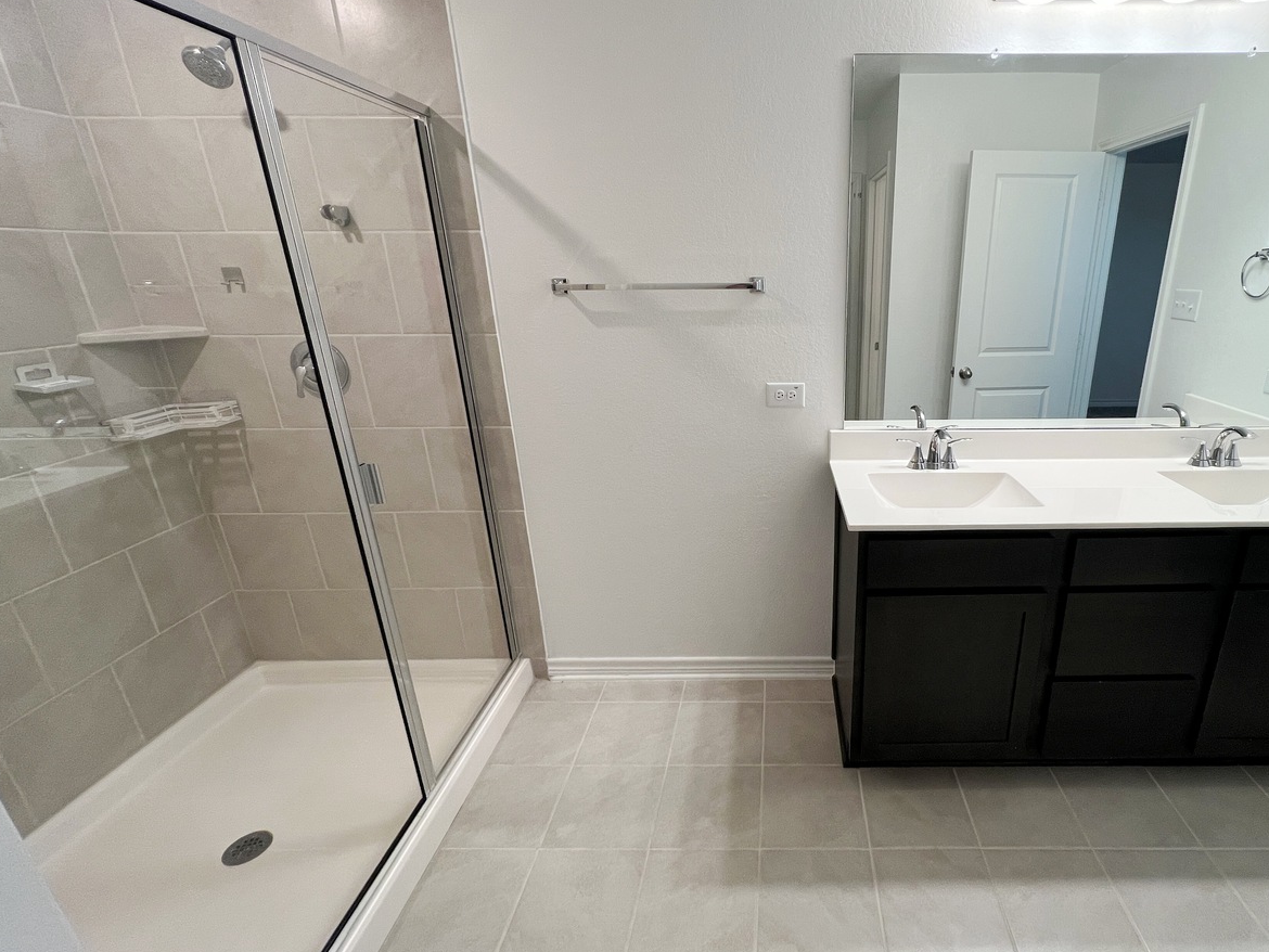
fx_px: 587
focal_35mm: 16
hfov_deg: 92.9
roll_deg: -0.5
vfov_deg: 78.1
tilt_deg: -20.5
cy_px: 486
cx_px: 778
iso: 160
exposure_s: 1/120
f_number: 1.8
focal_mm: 1.57
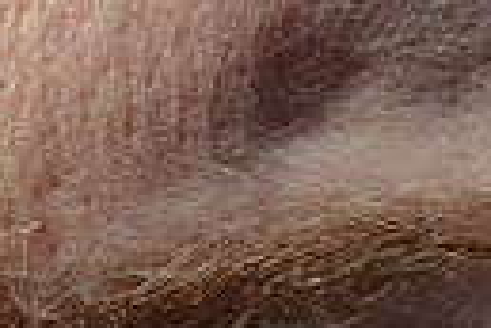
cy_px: 582
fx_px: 5077
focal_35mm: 372
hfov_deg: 5.5
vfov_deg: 3.7
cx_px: 571
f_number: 14
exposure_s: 1/800
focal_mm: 55
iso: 1600
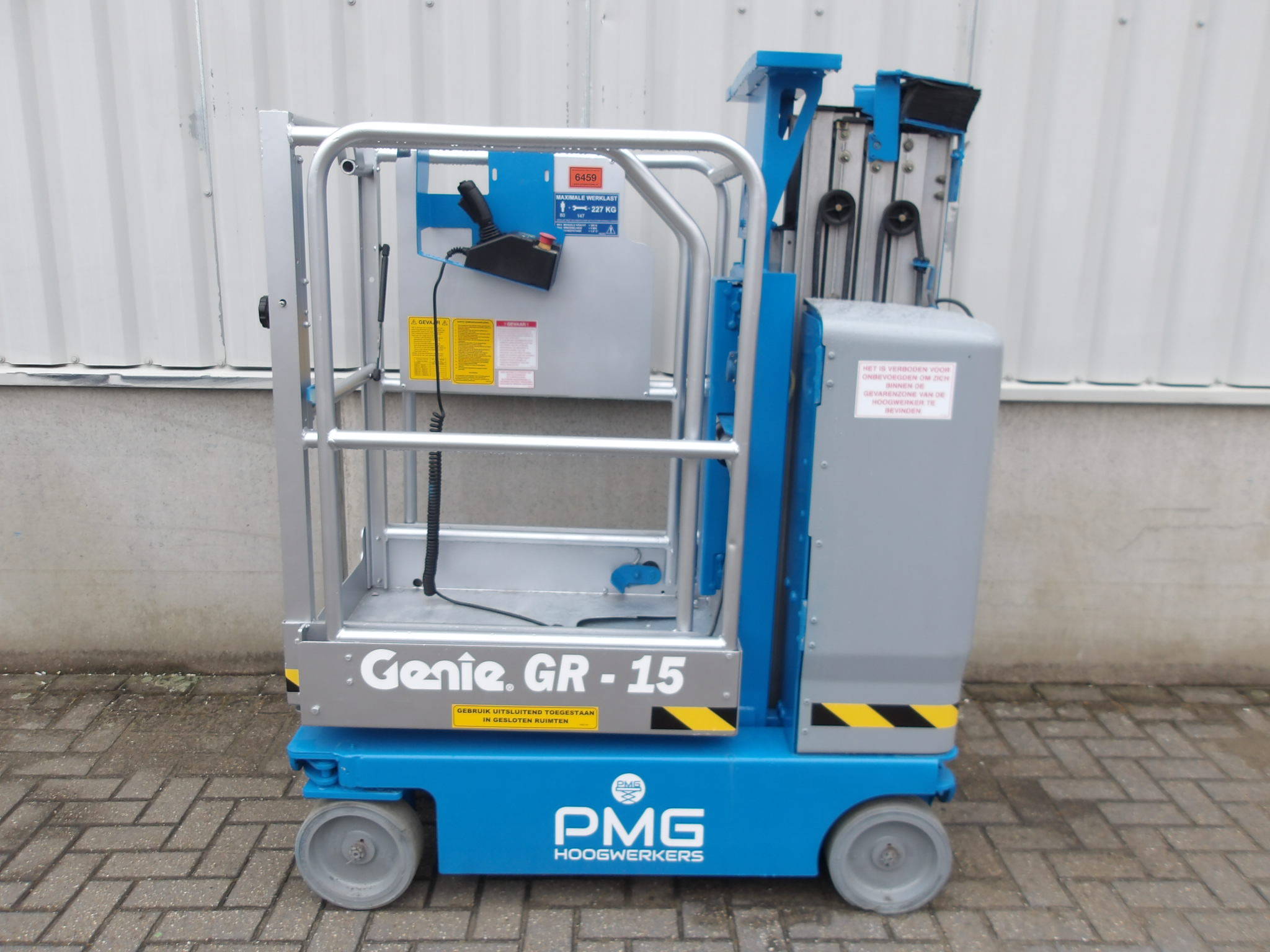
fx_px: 991
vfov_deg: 51.4
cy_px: 476
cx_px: 635
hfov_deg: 65.3
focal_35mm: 27
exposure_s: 1/125
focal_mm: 4.9
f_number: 3
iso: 100
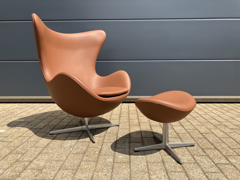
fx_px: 194
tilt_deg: -5.1
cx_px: 120
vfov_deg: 49.7
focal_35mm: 28
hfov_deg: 63.4
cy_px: 90
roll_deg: +0.2
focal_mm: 3.99
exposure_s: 1/1621
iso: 32
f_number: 1.8
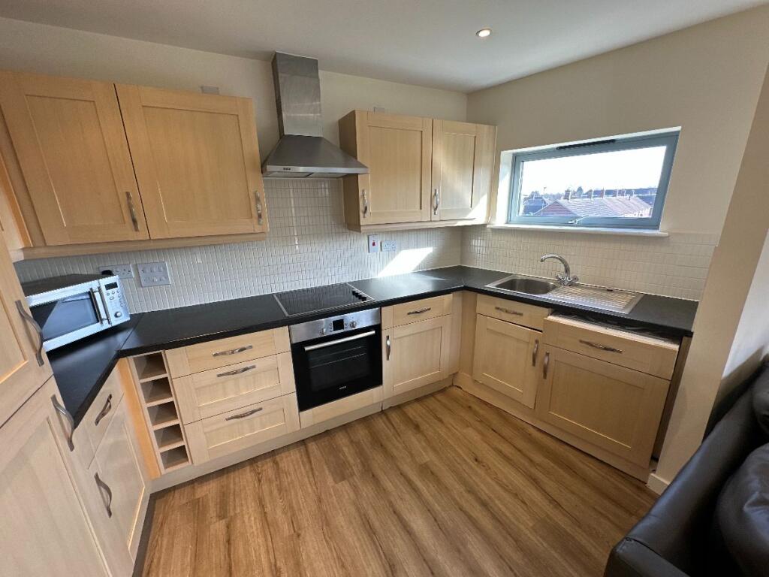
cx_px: 384
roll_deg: +1.6
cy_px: 288
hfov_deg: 102.1
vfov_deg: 85.7
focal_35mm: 14
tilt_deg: -16.2
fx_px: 311
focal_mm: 2.22
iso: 64
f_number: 2.2
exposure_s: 1/100
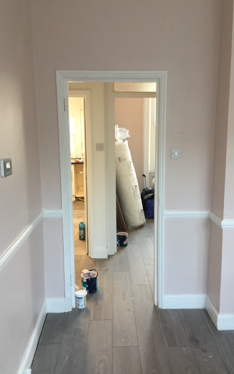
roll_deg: +1.6
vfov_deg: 61.2
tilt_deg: -8.4
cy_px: 186
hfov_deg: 40.6
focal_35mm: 31
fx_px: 316
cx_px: 125
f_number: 2.2
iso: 100
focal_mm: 4.15
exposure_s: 1/33
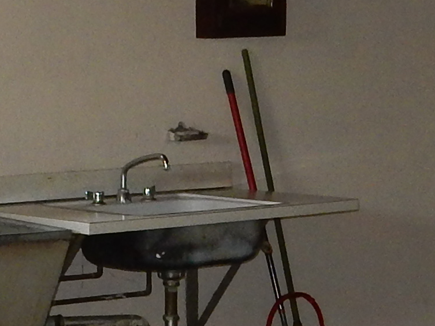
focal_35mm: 153
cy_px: 459
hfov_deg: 12.9
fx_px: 1923
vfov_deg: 9.5
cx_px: 132
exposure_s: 1/30
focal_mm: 4.5
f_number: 3.7
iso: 220
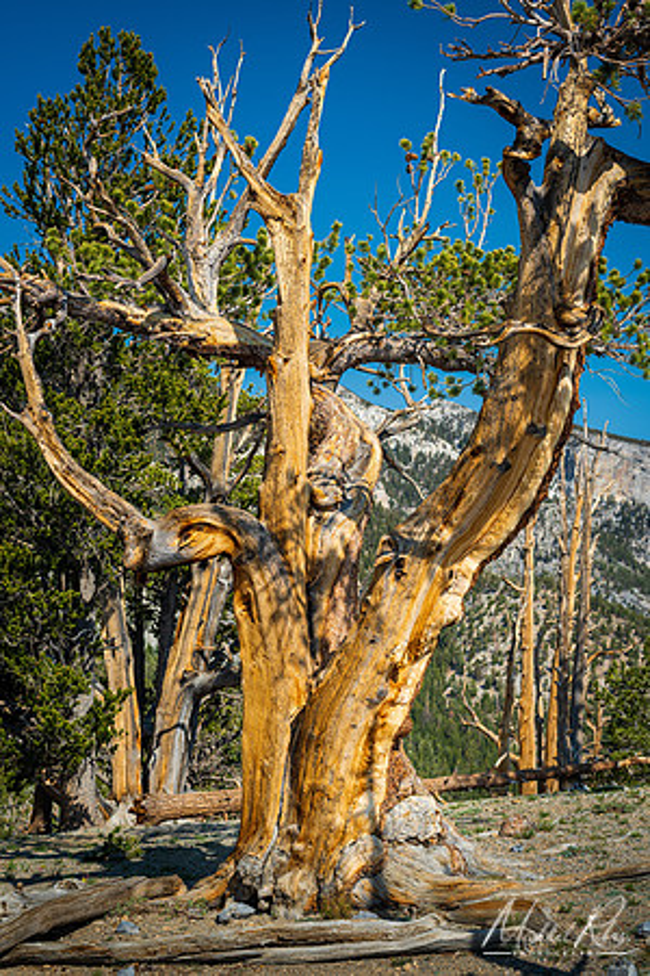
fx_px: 1354
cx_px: 325
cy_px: 488
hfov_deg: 27.0
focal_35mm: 50
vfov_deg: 39.6
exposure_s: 1/160
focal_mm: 50
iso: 100
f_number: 8
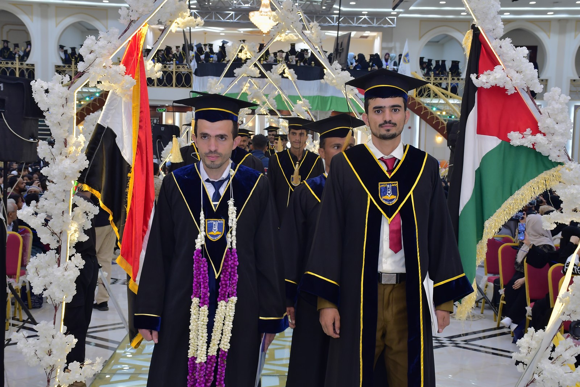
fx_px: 967
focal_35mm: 60
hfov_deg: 33.4
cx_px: 290
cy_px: 194
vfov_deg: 22.6
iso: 640
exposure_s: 1/60
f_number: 5
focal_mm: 40
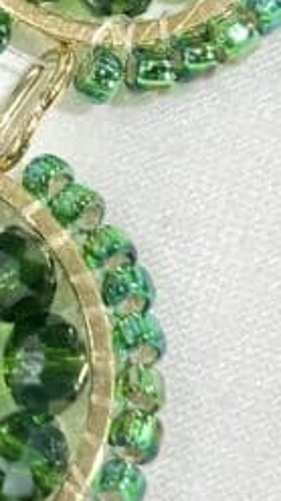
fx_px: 3108
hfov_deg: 5.2
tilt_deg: -55.1
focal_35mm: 234
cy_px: -105
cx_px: -53
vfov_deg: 9.1
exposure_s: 1/153
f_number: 1.6
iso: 32
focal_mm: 5.96
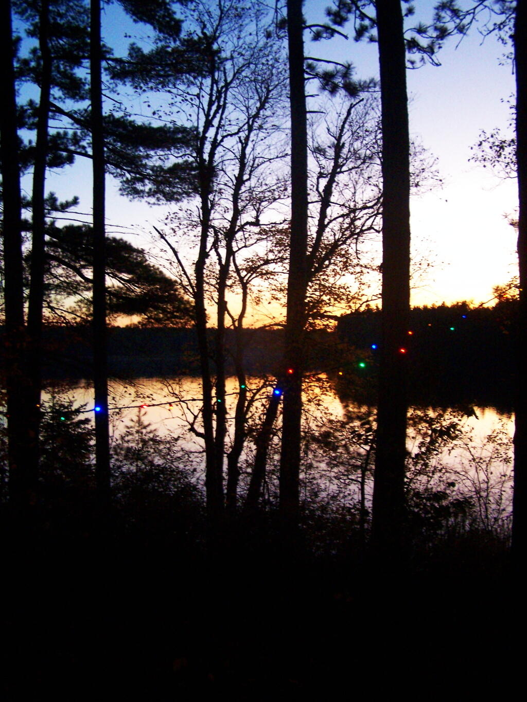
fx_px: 771
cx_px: 264
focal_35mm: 38
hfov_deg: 37.7
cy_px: 351
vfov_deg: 49.0
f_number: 2.8
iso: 400
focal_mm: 6.3
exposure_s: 1/25
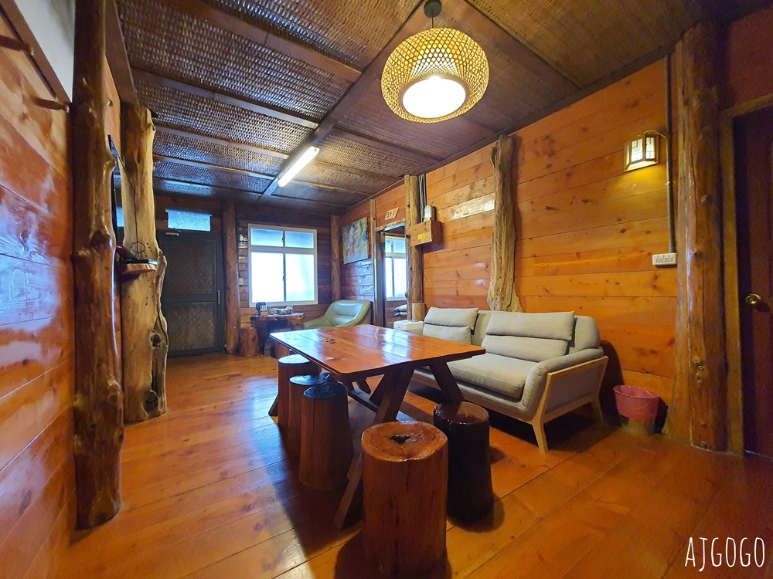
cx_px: 386
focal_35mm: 13
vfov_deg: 89.9
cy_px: 290
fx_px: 290
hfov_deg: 106.2
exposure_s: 1/20
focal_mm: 1.74
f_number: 2.2
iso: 640
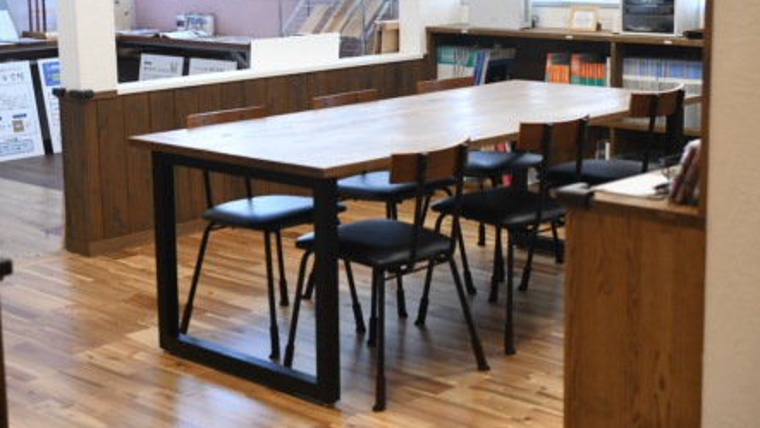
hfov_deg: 32.8
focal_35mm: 64
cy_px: 179
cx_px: 385
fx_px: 1290
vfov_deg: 18.8
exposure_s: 1/200
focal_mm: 40
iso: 1600
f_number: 4.5
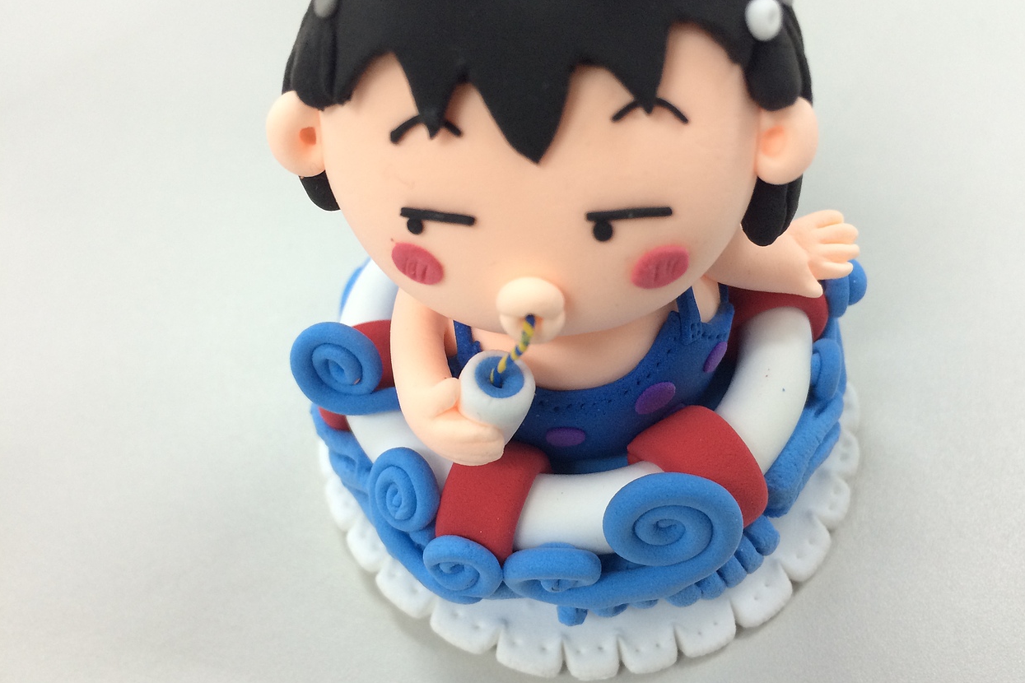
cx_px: 522
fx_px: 883
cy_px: 326
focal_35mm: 31
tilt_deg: -55.9
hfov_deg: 60.3
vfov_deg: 42.3
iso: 125
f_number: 2.2
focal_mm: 4.15
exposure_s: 1/33
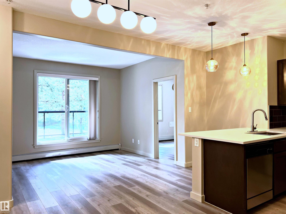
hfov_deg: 67.3
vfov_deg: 53.1
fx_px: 215
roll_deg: +0.8
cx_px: 143
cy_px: 107
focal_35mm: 26
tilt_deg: +0.6
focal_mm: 5.7
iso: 100
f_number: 1.5
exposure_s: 1/120
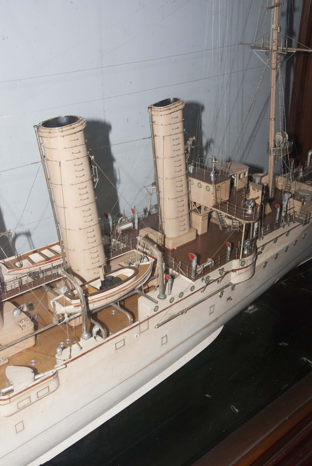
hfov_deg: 32.0
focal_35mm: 42
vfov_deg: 46.3
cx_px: 156
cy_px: 233
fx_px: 544
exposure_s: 1/60
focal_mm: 28
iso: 400
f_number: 13
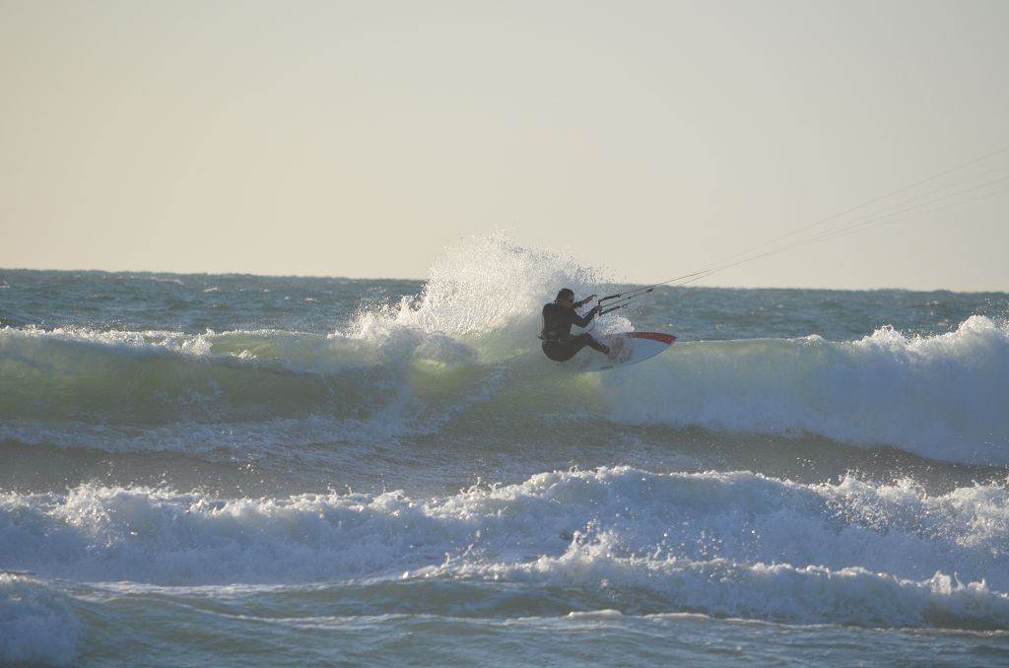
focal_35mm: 450
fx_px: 12585
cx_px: 504
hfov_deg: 4.6
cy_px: 334
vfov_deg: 3.0
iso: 400
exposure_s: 1/2000
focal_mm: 300
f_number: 7.1
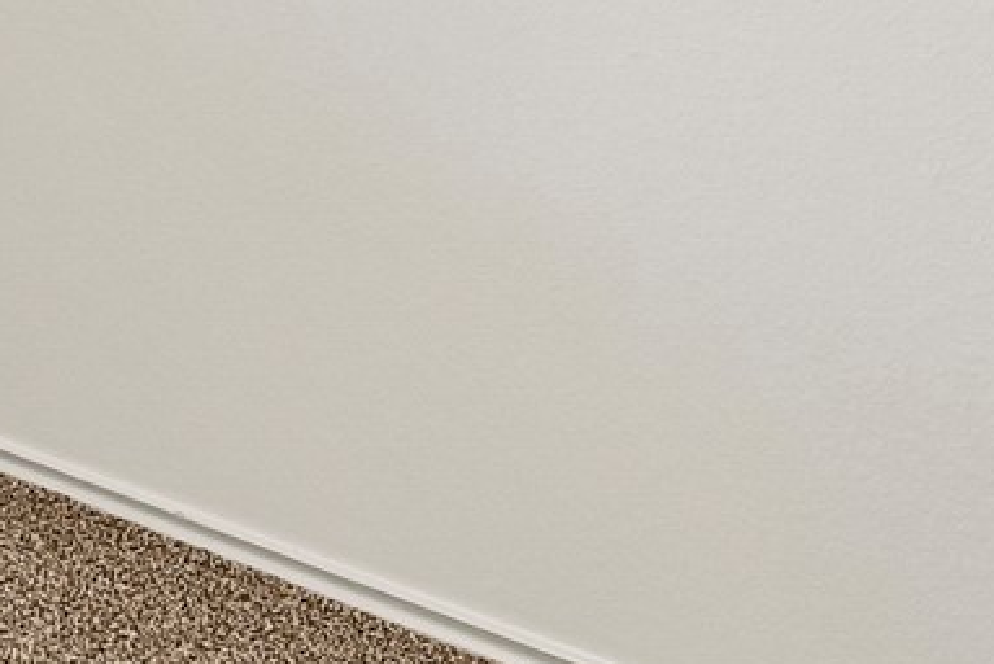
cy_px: -371
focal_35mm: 85
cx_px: -529
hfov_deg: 20.3
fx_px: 2349
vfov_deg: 14.8
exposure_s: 1/20
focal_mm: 15
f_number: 8
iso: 100
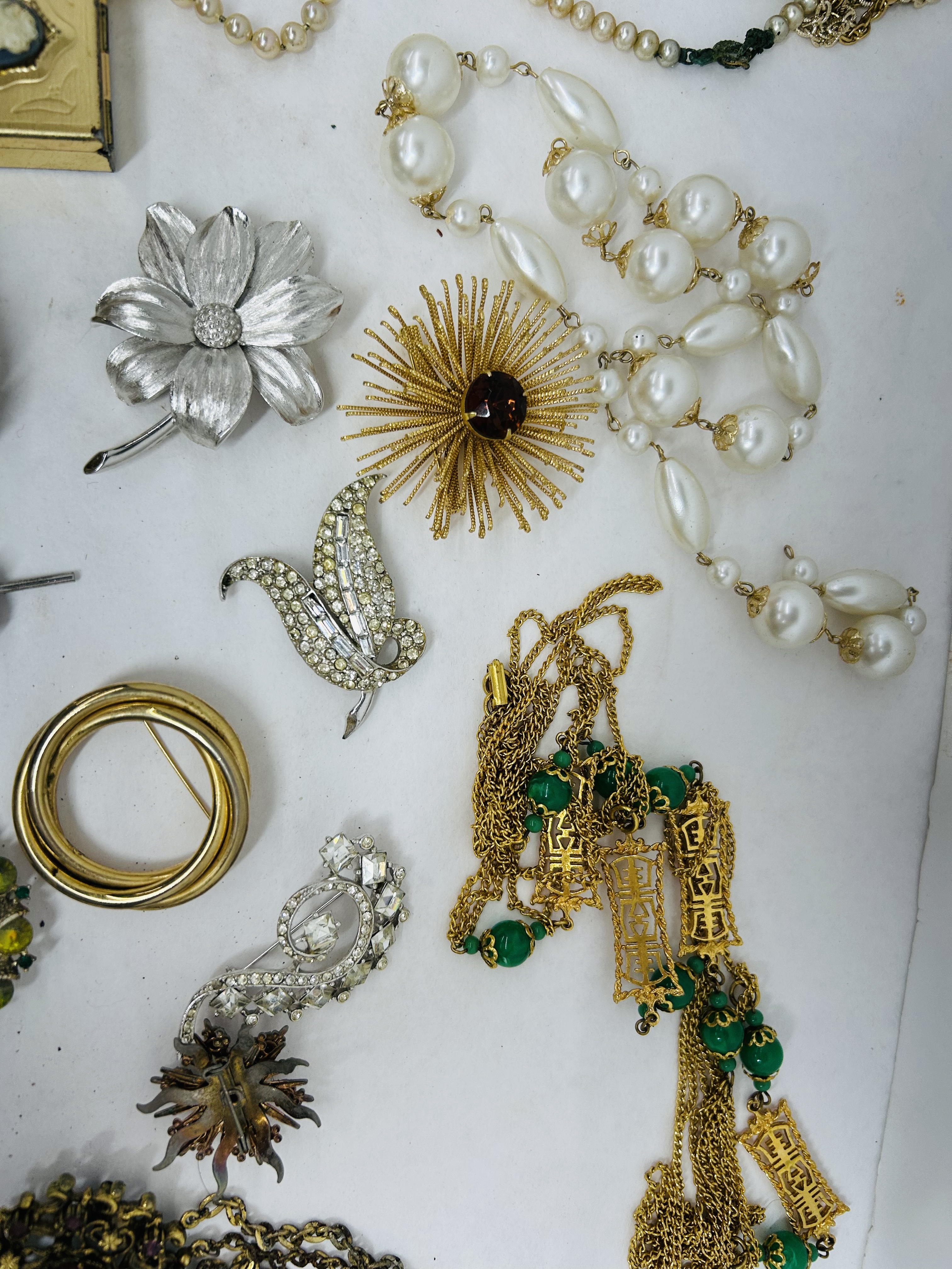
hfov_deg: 53.1
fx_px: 953
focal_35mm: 26
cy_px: 634
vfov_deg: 67.3
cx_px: 476
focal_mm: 5.7
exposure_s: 1/482
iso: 50
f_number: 1.5
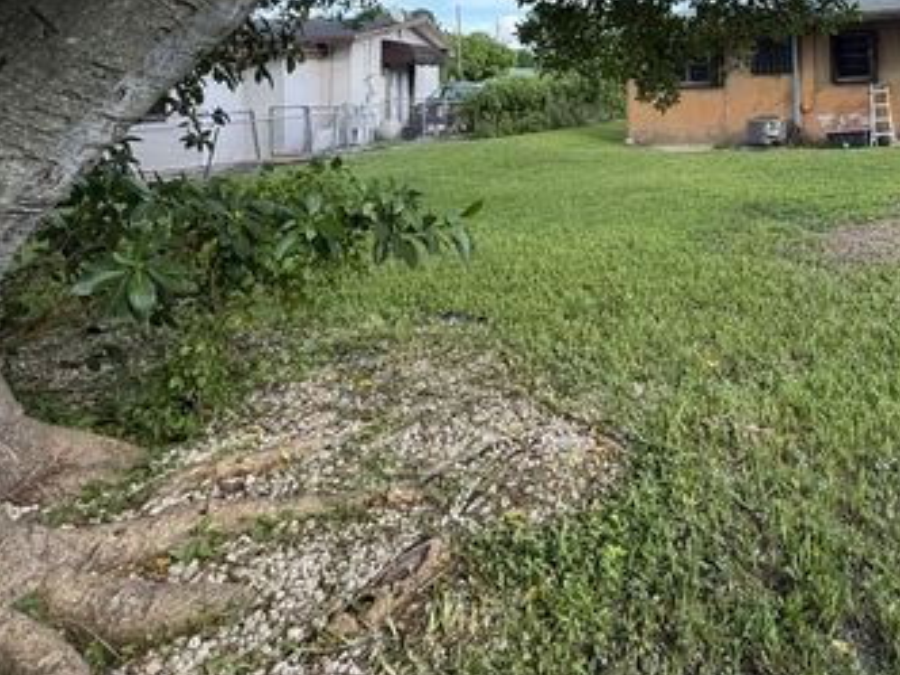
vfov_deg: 45.2
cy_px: 35
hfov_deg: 57.9
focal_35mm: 27
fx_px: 702
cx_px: 775
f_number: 2.2
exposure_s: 1/552
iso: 40
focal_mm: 2.22
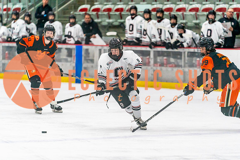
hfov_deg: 8.3
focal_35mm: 247
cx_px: 120
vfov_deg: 5.6
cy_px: 99
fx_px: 1649
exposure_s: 1/1250
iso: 3200
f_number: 2.8
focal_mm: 200
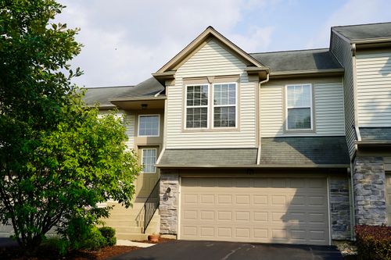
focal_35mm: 38
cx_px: 196
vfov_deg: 35.0
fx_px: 413
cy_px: 130
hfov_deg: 50.7
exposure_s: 1/125
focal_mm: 38
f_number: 9
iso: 100
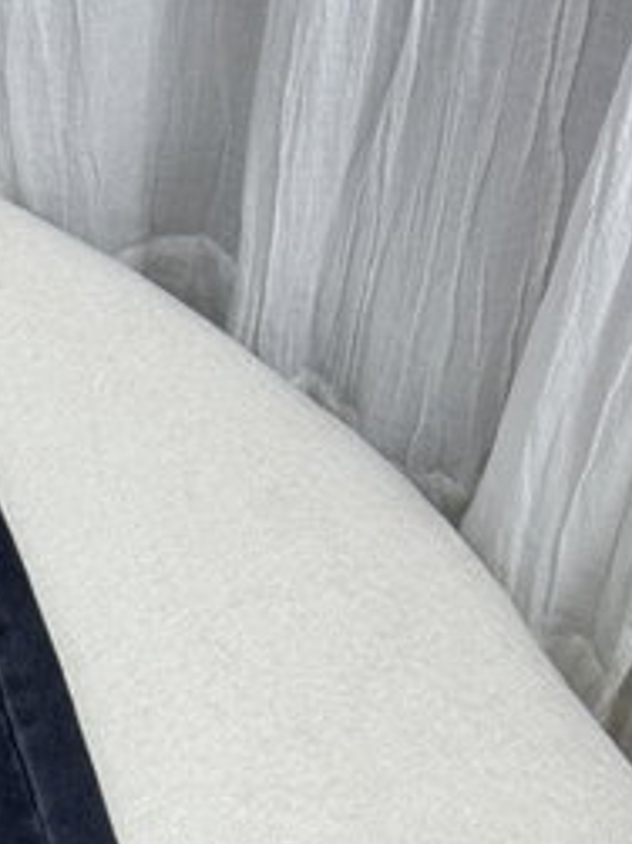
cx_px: -27
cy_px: 886
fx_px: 2485
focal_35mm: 102
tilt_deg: -63.5
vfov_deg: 18.6
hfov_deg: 14.2
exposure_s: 1/50
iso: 64
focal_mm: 6.76
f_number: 1.78
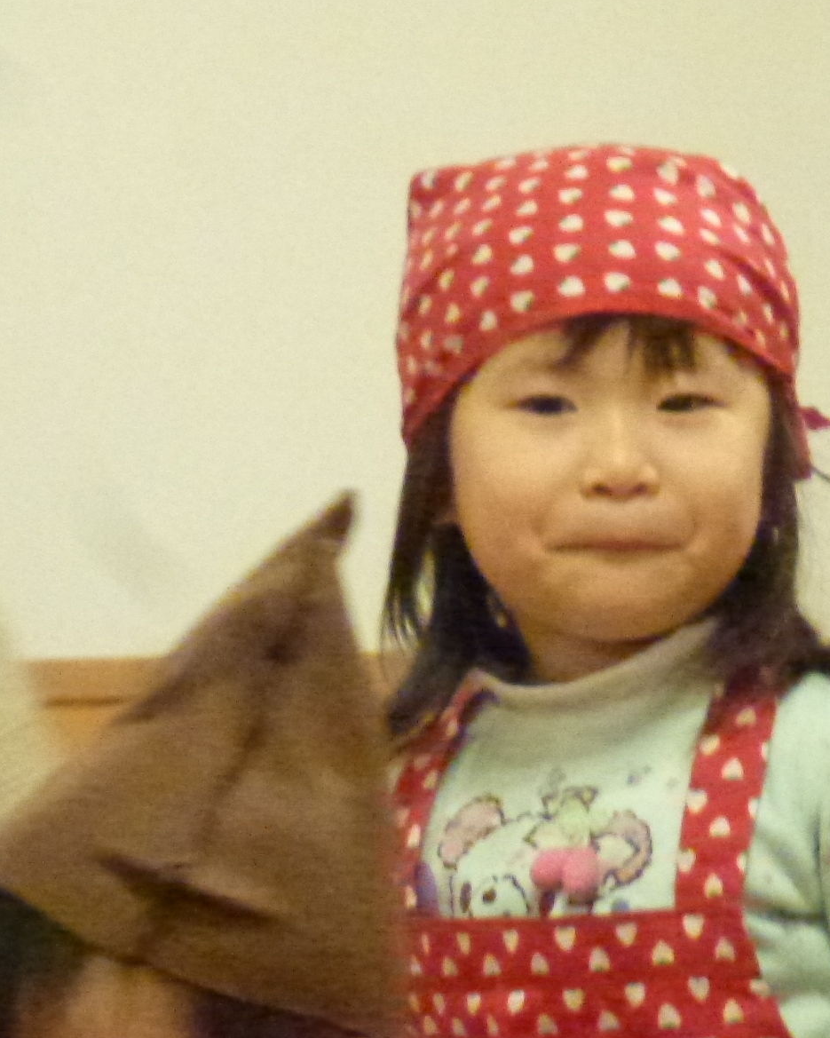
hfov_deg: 3.1
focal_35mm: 496
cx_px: 454
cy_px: 542
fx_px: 15232
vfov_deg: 3.9
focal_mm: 41.5
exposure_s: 1/125
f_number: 5.6
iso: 1600
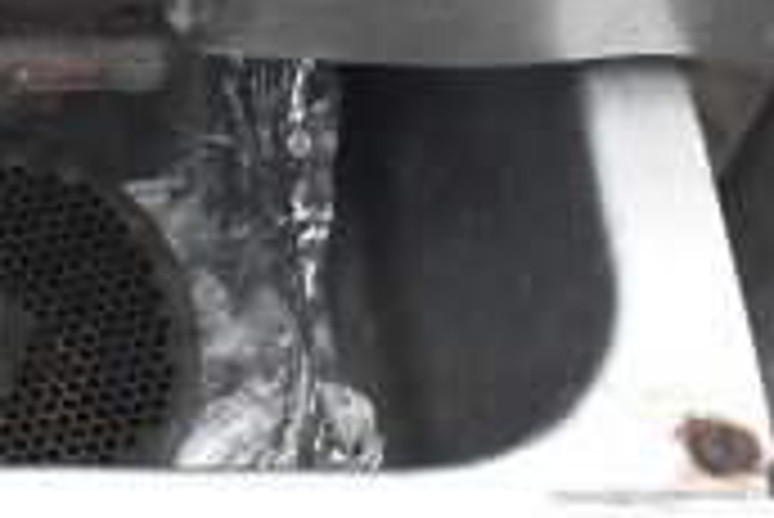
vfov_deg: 9.2
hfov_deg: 12.8
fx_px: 3206
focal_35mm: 149
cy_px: 110
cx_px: -508
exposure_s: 1/800
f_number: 14
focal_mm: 28
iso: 6400
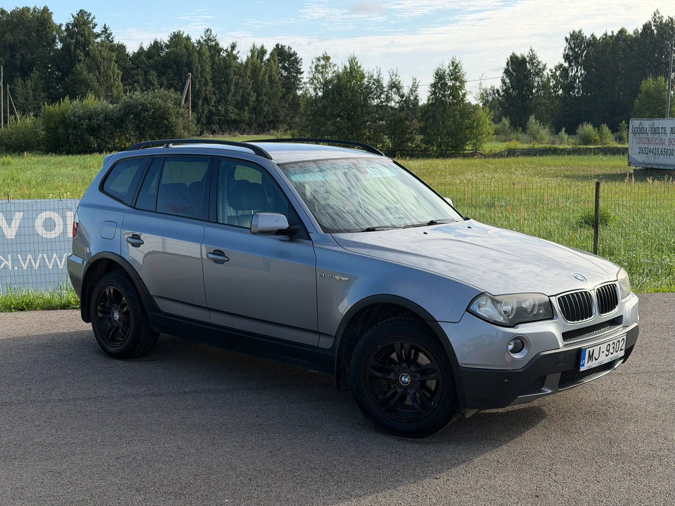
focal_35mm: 48
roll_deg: +0.5
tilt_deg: -8.5
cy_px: 253
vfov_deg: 30.3
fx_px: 936
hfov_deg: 39.7
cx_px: 338
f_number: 1.78
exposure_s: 1/2273
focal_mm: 6.76
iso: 64
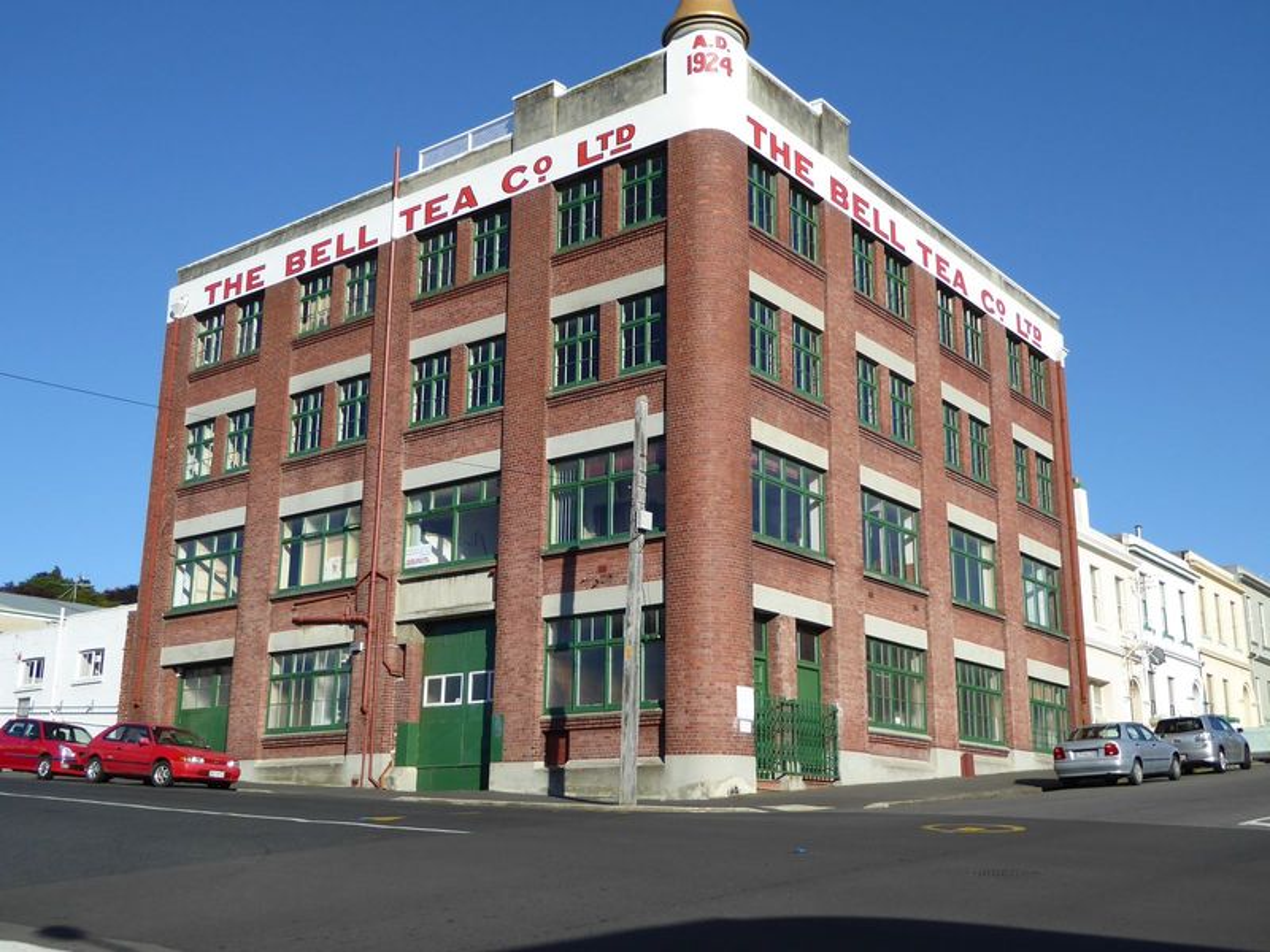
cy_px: 476
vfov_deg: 36.8
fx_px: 1431
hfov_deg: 47.9
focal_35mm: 39
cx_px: 635
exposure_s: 1/800
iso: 80
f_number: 3.7
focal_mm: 6.7
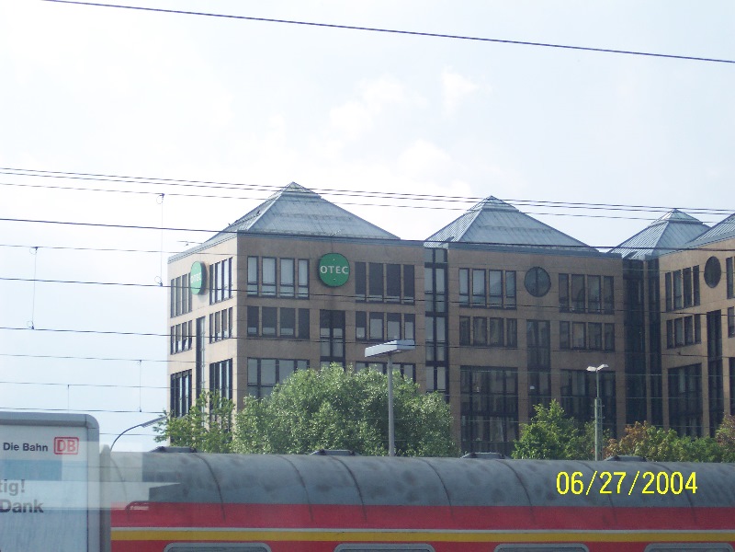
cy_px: 276
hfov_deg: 17.3
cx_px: 368
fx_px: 2421
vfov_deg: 13.0
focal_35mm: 114
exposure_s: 1/180
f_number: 4.8
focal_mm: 24
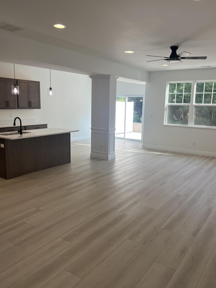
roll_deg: -1.5
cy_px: 143
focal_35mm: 29
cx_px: 110
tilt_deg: -9.9
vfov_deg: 61.7
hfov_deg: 48.2
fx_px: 241
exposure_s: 1/271
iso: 40
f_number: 1.6
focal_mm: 5.1
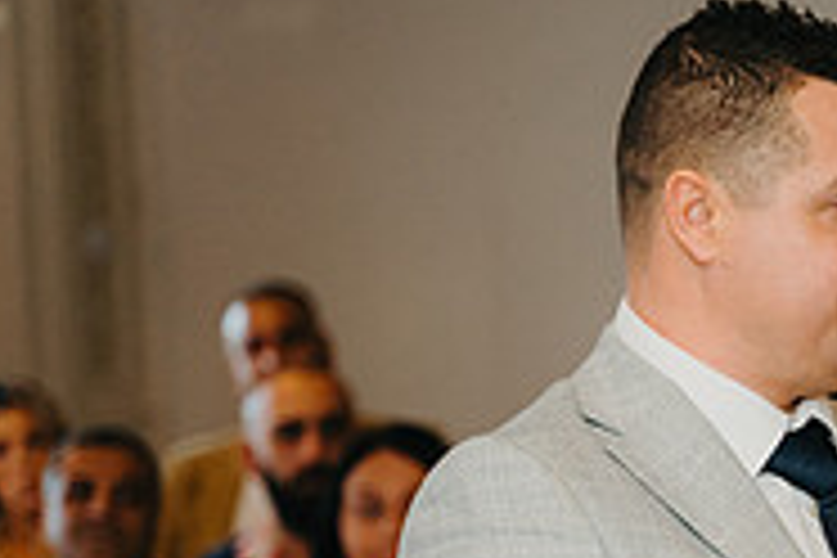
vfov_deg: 5.8
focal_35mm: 234
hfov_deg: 8.6
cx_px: 1174
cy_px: 776
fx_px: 5440
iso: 800
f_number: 2.8
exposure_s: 1/160
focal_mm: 75
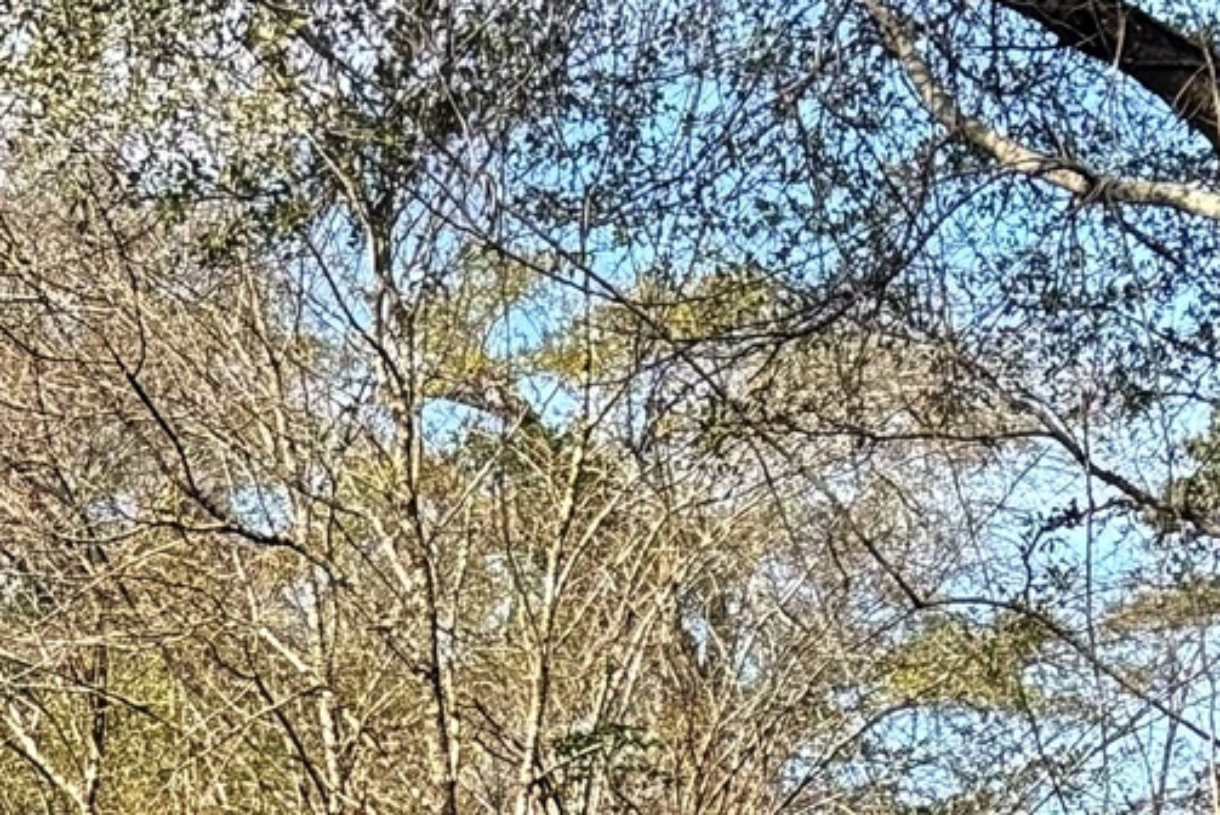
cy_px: 2324
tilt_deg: -5.1
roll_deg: +1.7
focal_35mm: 165
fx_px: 5595
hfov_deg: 12.0
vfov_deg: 7.5
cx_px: -536
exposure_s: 1/758
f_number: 1.6
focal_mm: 5.96
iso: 50
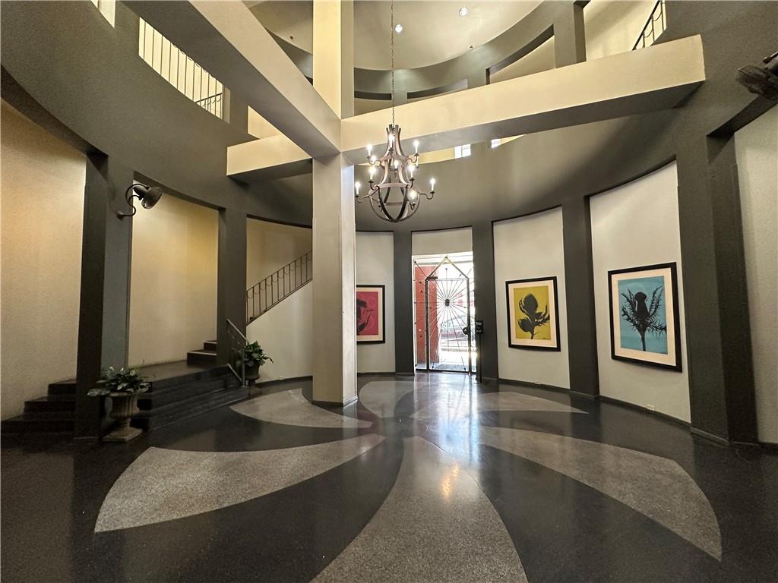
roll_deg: +0.5
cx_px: 389
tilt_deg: +3.5
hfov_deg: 102.1
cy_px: 292
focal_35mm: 14
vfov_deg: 85.7
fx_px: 315
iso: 320
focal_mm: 2.22
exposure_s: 1/60
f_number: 2.2
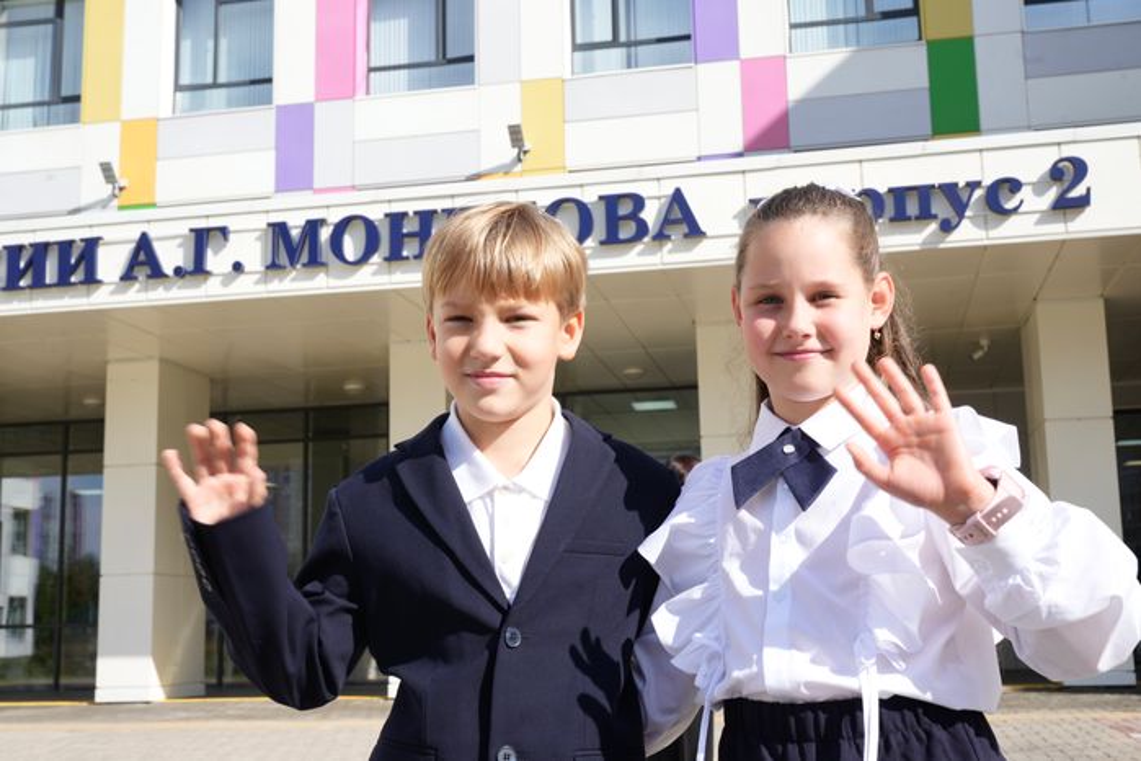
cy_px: 380
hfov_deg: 45.4
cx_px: 570
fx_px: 1363
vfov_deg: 31.2
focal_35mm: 43
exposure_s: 1/125
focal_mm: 43
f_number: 11
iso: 160
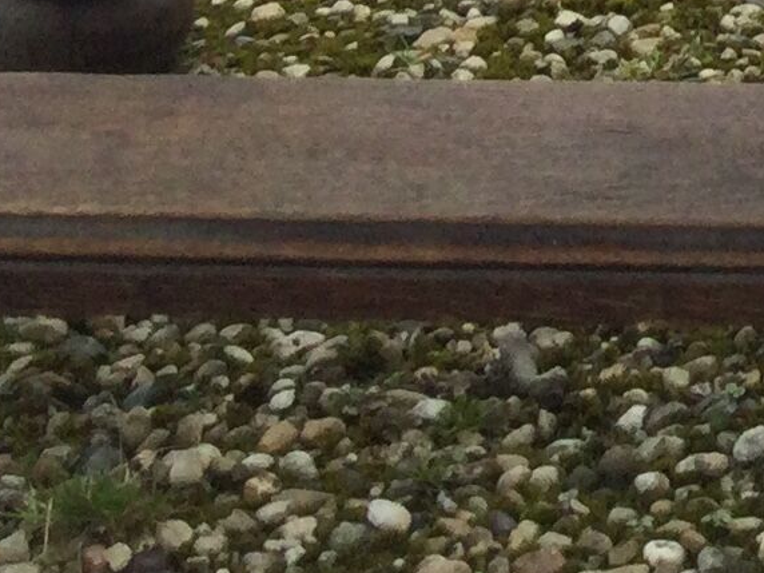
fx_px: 3907
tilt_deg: -11.7
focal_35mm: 177
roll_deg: -1.9
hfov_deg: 10.4
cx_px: 1481
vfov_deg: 7.6
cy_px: -984
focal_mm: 3.3
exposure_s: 1/100
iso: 40
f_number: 2.4
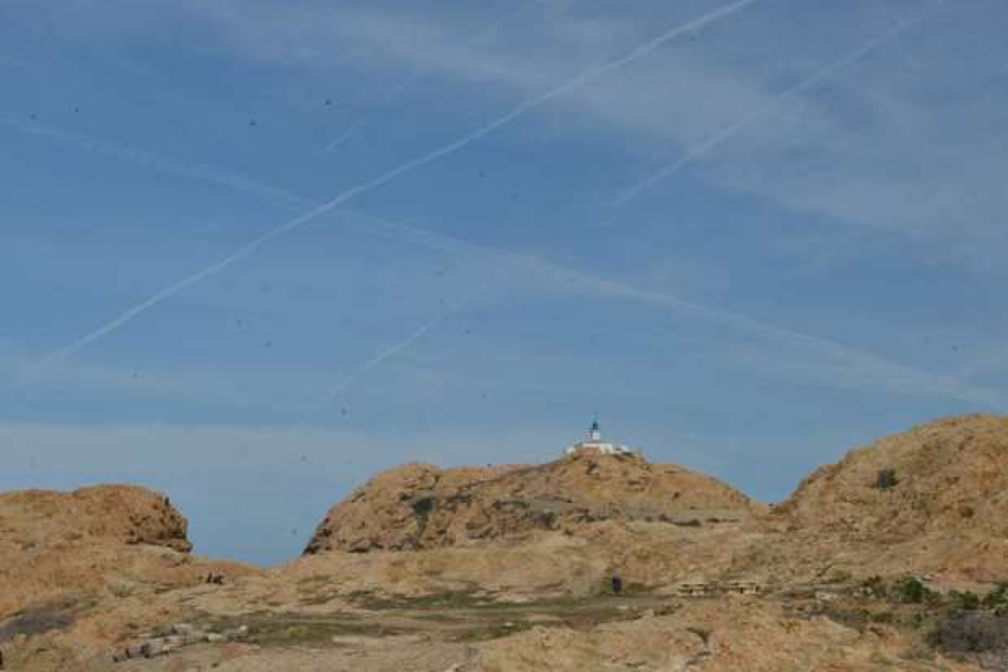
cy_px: 430
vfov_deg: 21.9
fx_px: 1736
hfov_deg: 32.4
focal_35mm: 62
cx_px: 495
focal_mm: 48
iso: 450
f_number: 22
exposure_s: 1/125
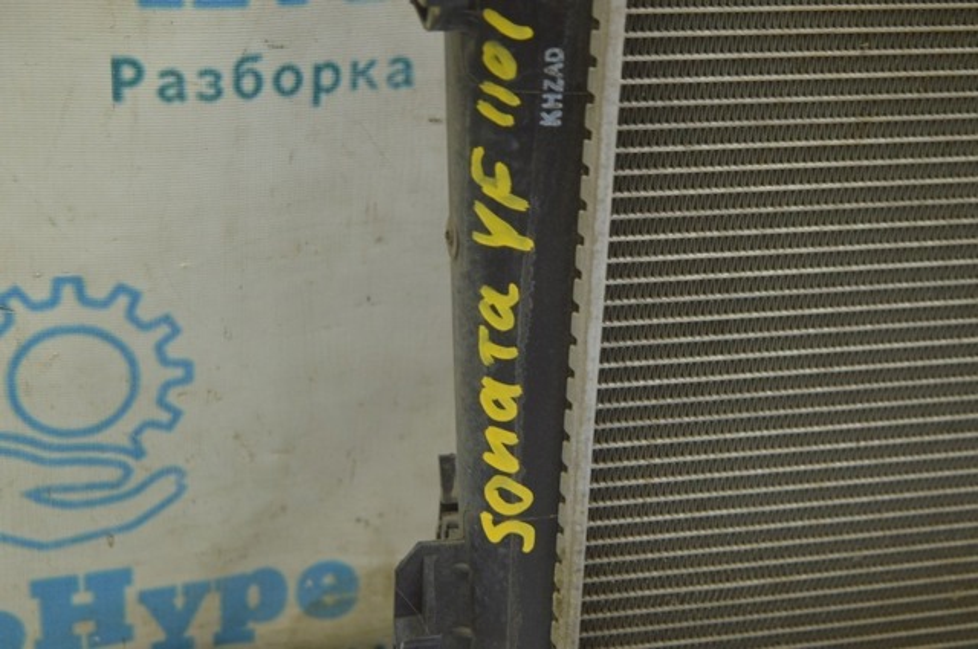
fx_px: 1872
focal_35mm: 69
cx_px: 489
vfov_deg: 19.7
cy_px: 324
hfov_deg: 29.3
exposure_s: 1/20
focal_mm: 46
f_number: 5.6
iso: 400
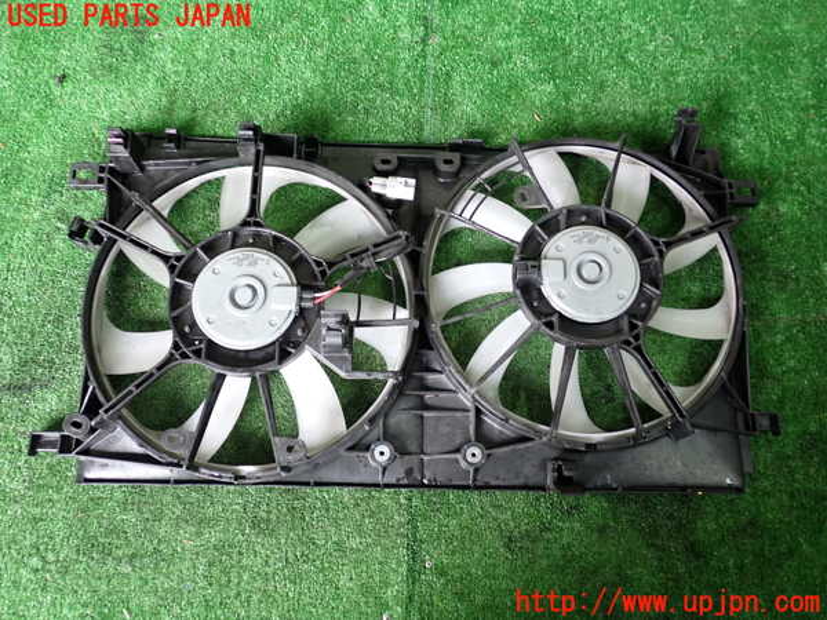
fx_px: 717
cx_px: 414
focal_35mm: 30
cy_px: 310
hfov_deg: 60.0
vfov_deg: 46.8
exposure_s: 1/30
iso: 250
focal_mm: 5.4
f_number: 2.3
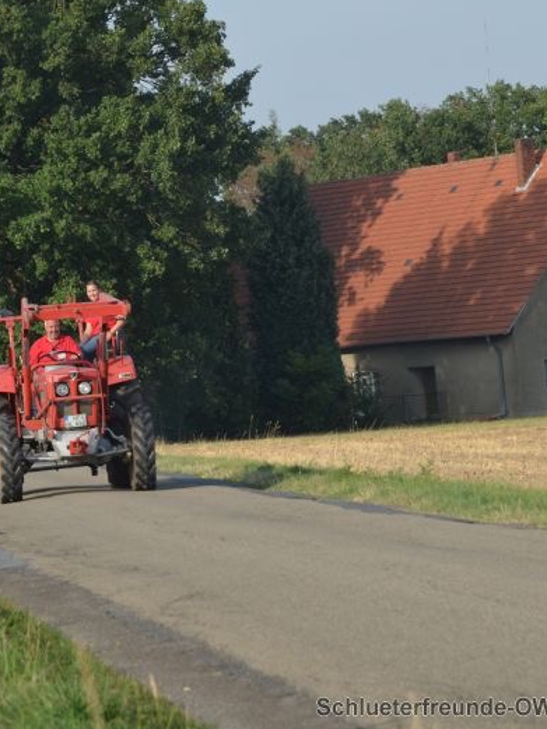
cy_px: 361
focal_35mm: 188
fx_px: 3954
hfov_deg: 7.9
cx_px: 70
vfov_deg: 10.5
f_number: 8
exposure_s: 1/250
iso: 140
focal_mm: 85
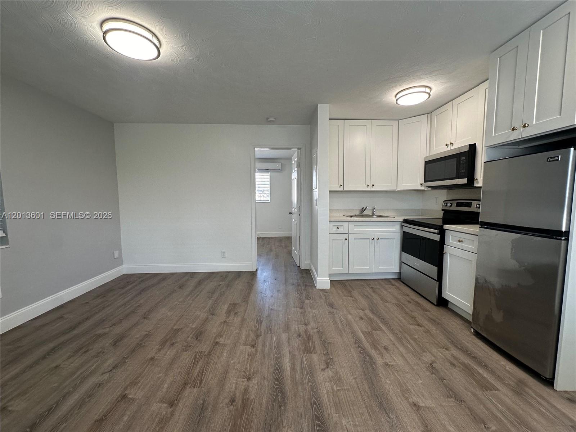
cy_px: 216
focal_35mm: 14
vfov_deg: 85.7
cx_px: 288
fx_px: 233
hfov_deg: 102.1
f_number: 2.2
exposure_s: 1/120
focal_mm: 2.22
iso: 125
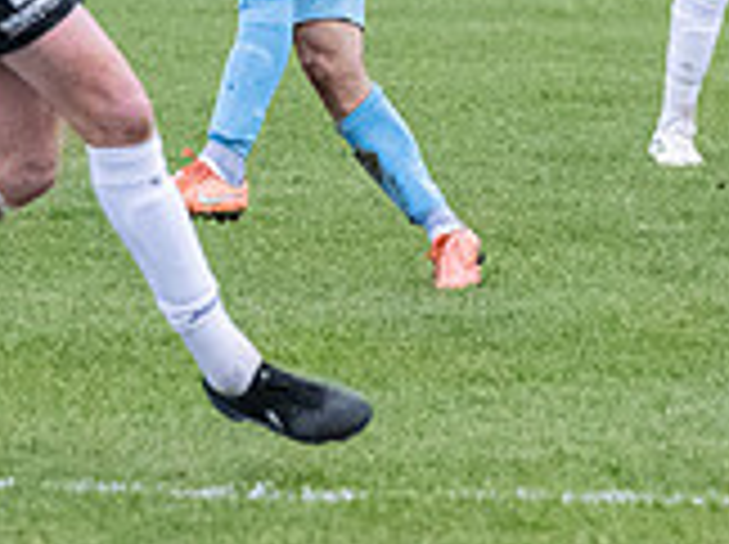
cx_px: 517
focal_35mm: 902
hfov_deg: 2.2
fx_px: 18968
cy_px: -209
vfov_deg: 1.6
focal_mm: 170
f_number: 4
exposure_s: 1/1250
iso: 5000
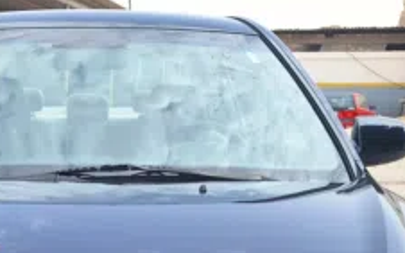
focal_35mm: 69
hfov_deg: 29.1
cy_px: 413
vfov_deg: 16.6
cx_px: 81
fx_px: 761
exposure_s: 1/1350
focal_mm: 5.54
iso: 40
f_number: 1.8
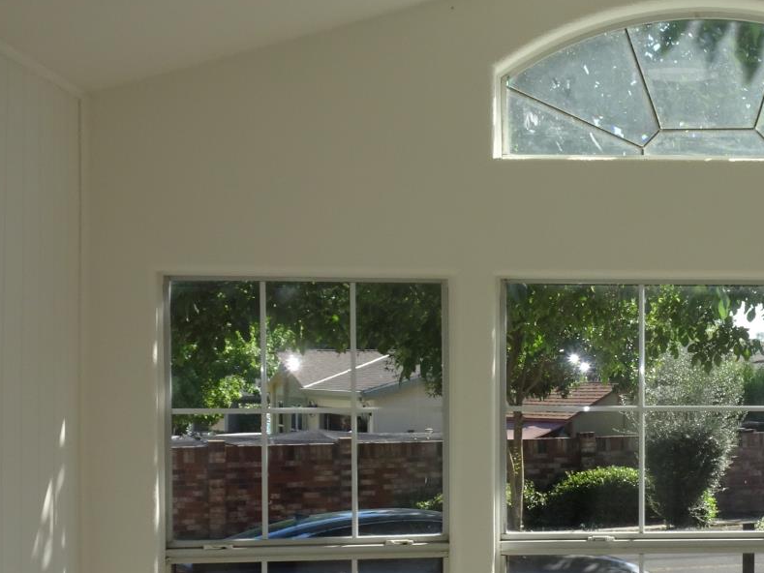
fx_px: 1678
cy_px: 426
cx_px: 718
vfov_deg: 19.3
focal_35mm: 76
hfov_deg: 24.7
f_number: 4
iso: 80
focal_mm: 6.8
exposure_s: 1/80
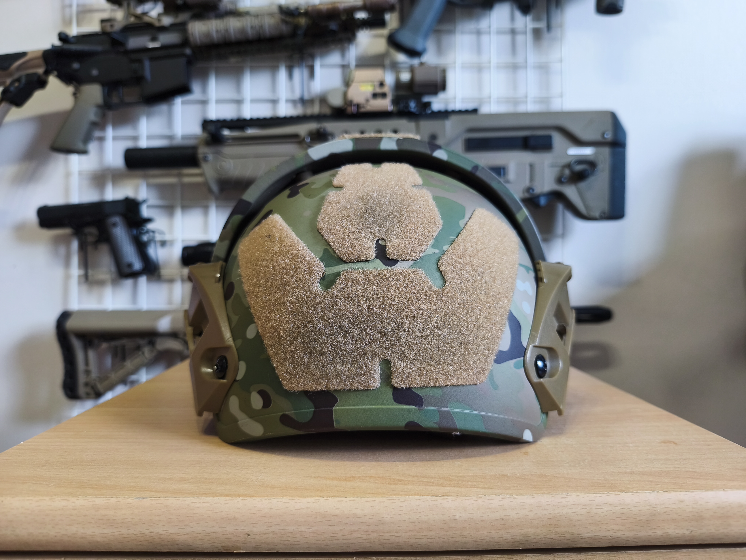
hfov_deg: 73.9
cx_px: 373
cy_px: 280
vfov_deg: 58.9
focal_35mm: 23
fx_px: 496
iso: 250
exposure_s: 1/50
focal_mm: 6.18
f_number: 1.65
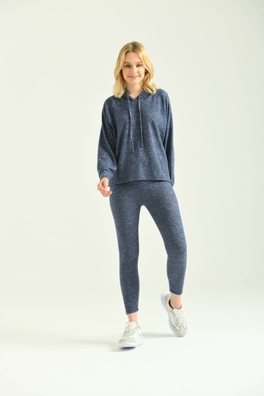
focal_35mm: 86
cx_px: 132
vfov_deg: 23.6
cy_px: 198
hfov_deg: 15.9
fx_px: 946
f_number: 5.6
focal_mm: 86
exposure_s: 1/160
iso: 125
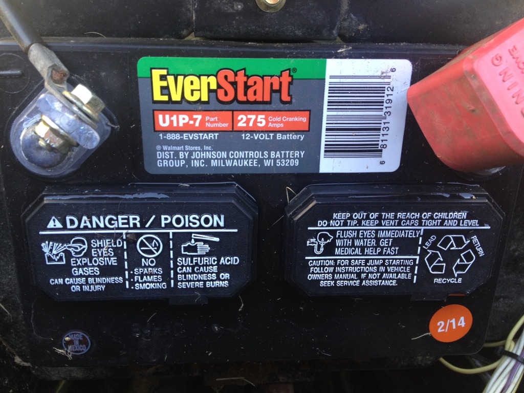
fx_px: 530
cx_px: 262
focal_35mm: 35
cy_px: 196
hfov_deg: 52.6
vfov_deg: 40.7
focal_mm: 4.28
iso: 50
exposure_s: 1/30
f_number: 2.4
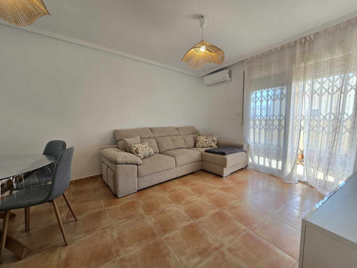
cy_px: 134
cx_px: 178
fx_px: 134
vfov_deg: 89.9
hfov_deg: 106.2
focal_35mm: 13
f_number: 2.2
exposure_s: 1/50
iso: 80
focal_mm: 2.2
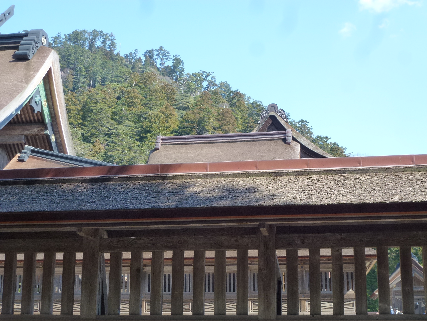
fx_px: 641
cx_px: 214
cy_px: 160
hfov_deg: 36.8
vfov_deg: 28.0
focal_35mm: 52
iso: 160
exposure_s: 1/200
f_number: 4.3
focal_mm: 9.4
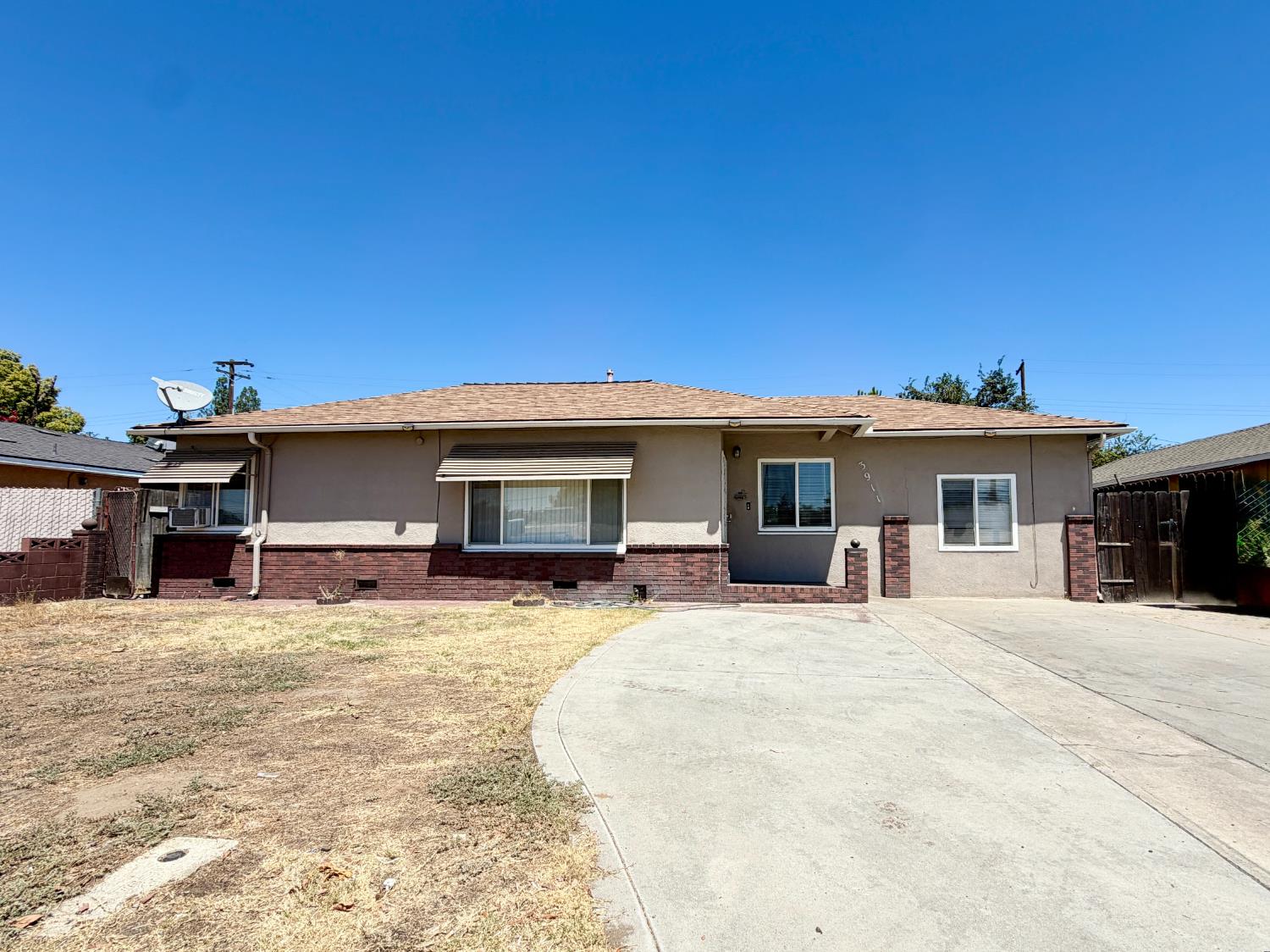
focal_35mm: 14
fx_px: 513
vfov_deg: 85.6
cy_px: 476
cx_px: 635
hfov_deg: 102.1
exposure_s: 1/1125
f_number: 2.2
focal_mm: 2.22
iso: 20
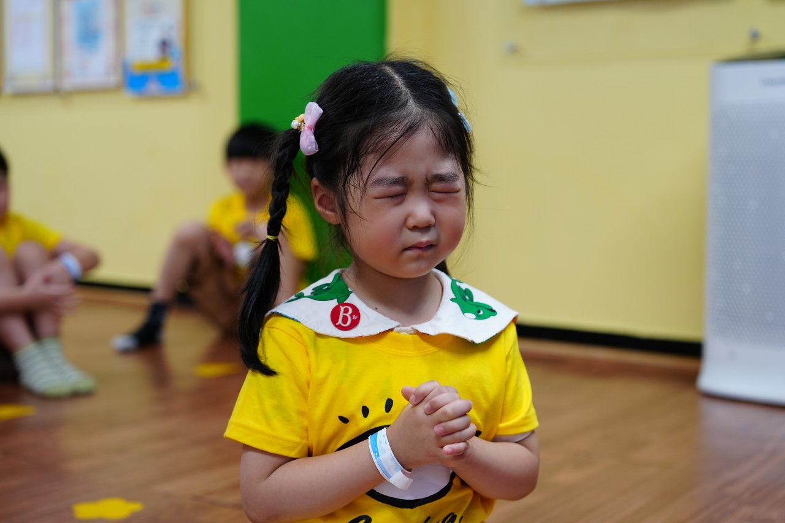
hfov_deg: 38.2
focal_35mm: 52
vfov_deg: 26.0
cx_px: 392
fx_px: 1134
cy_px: 262
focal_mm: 52
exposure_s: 1/60
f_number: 2.8
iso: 320
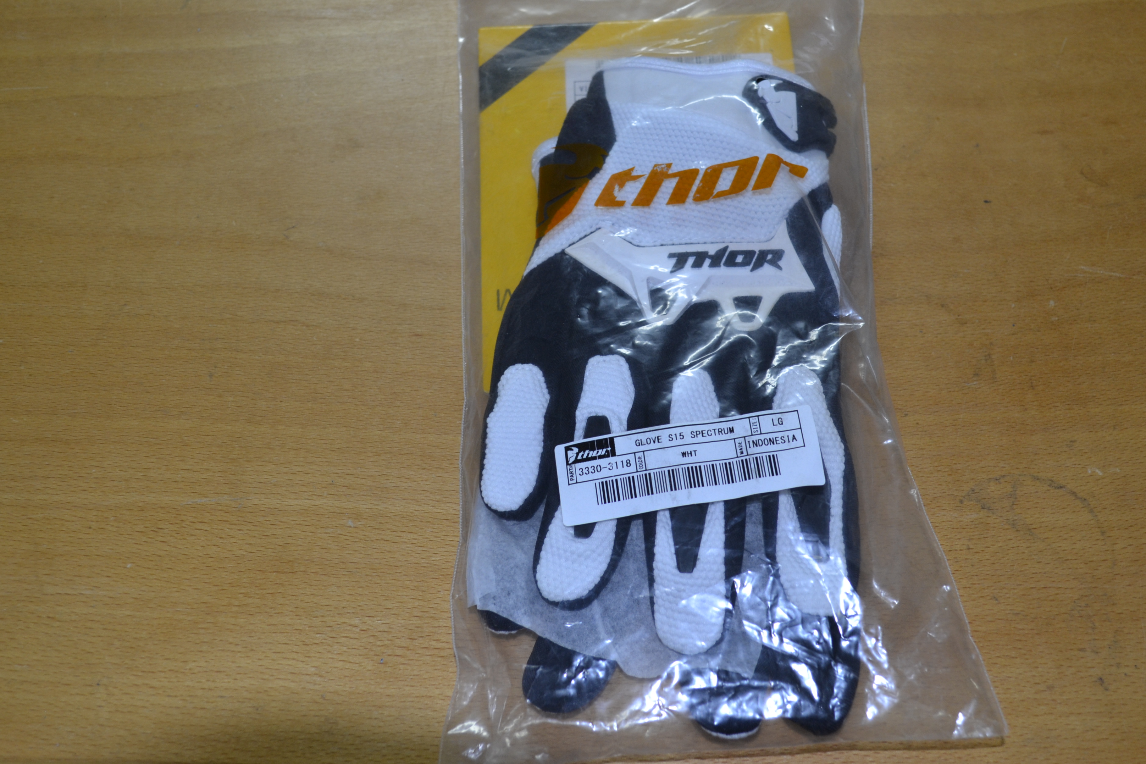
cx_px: 588
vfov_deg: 28.9
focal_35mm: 47
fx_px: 1481
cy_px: 361
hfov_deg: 42.3
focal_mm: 29
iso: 500
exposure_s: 1/60
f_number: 4.5
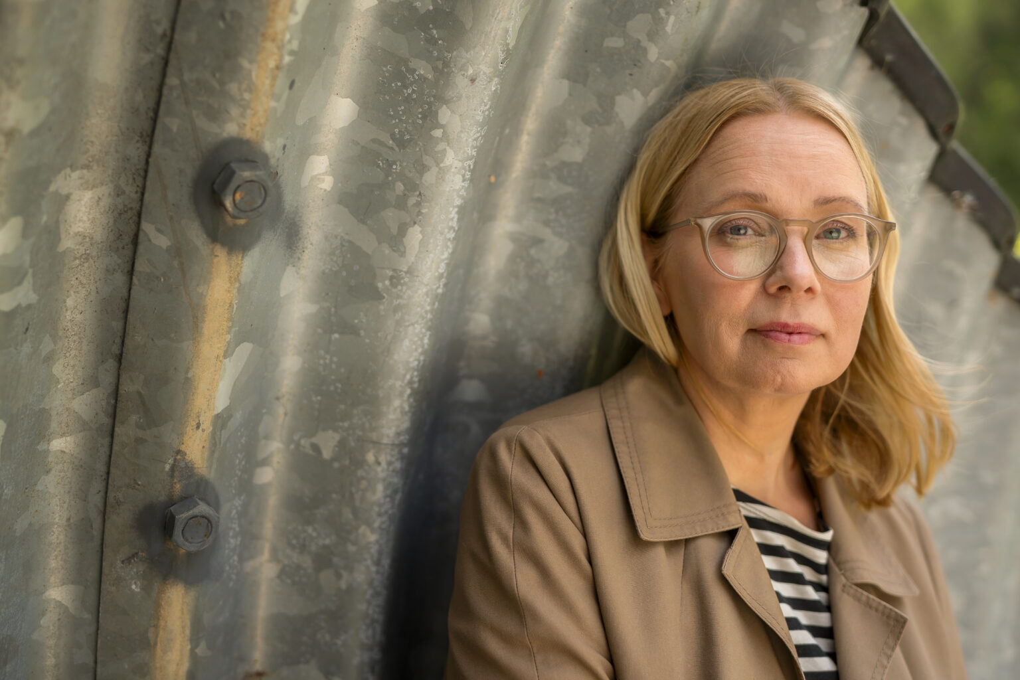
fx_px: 1417
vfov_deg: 27.0
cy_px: 340
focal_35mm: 50
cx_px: 510
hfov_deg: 39.6
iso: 125
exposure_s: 1/1250
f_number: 2
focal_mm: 50
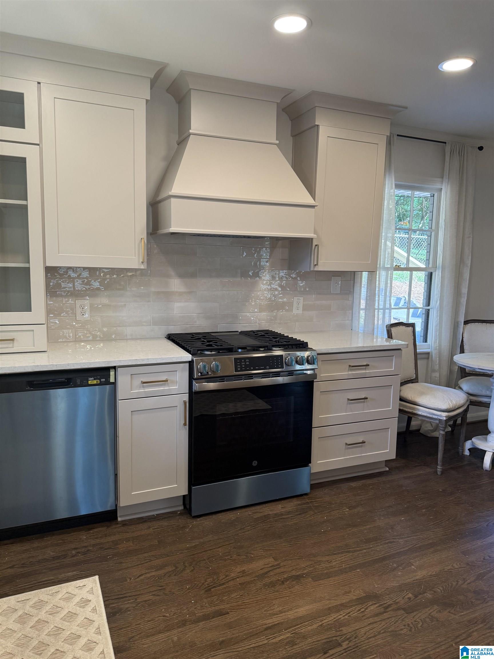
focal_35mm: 24
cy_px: 330
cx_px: 247
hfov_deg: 56.8
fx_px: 457
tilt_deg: -8.7
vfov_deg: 71.6
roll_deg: +0.2
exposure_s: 1/132
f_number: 1.78
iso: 200
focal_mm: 6.76
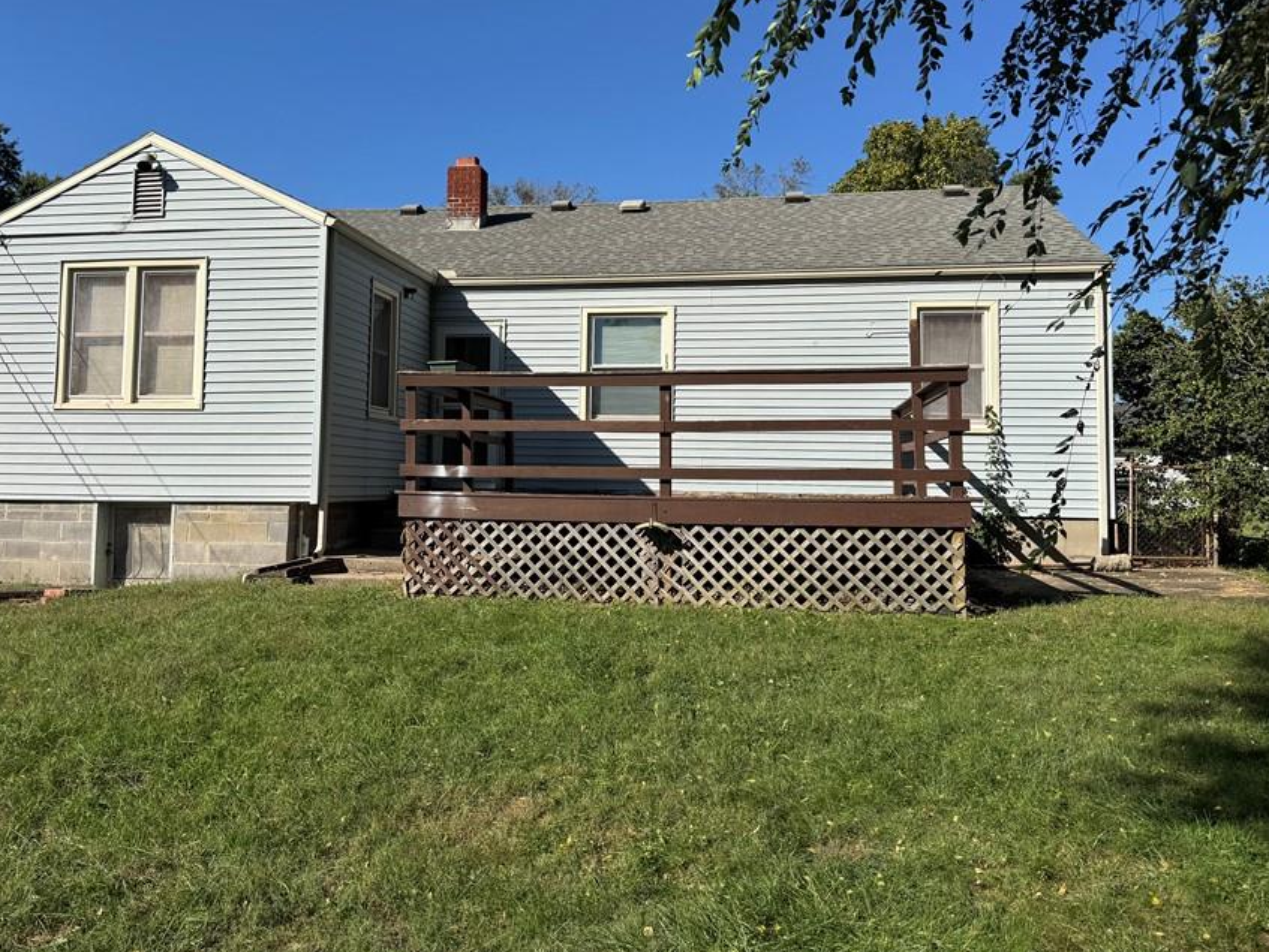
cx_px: 587
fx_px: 1064
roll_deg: -1.5
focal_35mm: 29
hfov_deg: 61.6
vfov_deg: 48.1
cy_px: 398
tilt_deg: +3.8
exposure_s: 1/6410
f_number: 1.78
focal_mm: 6.76
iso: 80
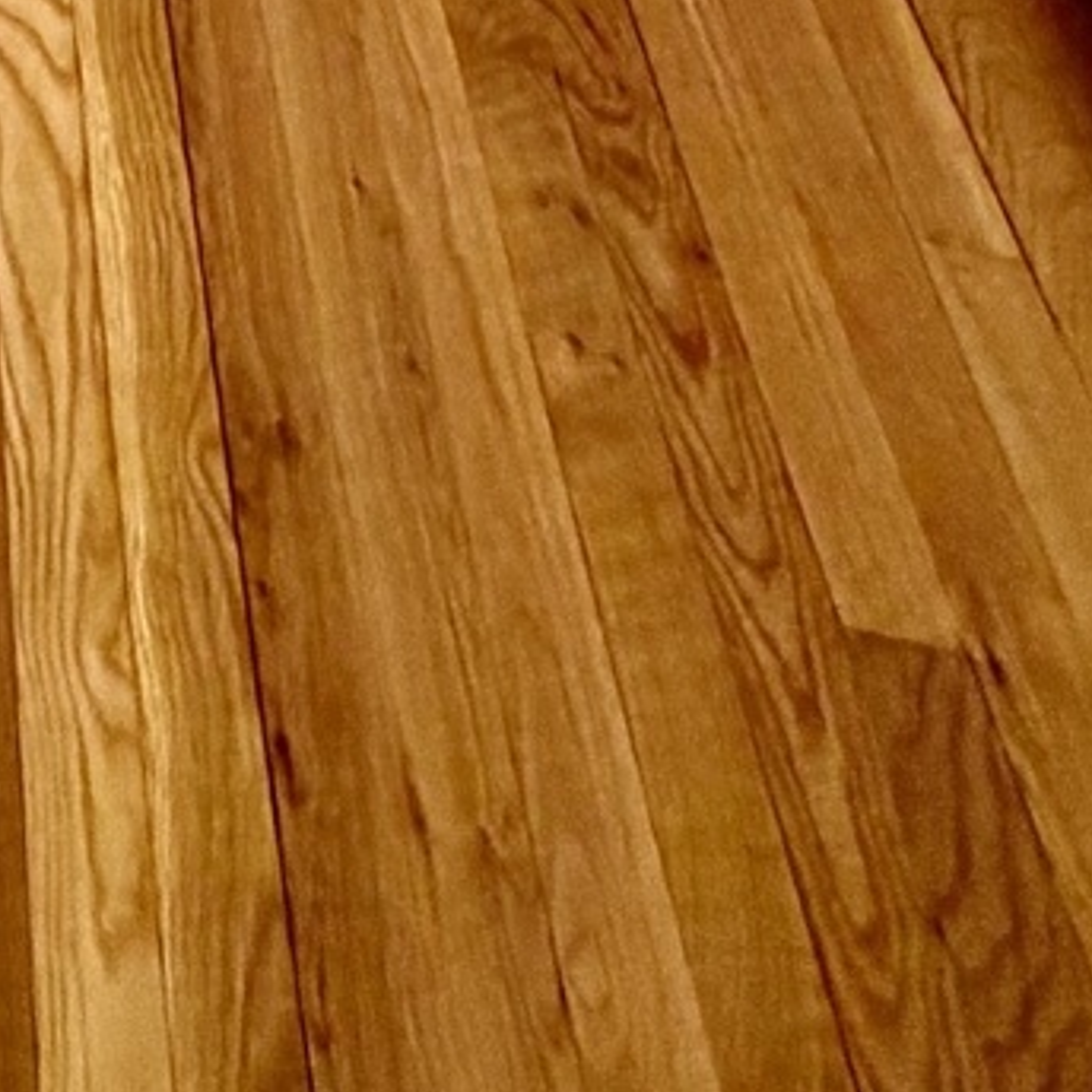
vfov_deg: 13.7
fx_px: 2962
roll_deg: -1.5
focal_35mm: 83
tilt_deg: -8.3
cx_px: -1073
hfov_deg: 16.3
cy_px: -1644
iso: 64
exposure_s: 1/121
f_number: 2.2
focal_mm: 2.22
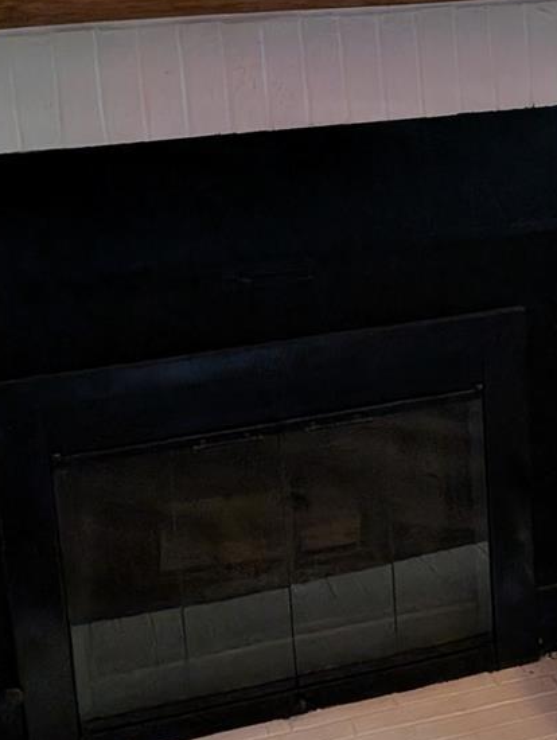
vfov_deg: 28.6
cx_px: 505
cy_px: 218
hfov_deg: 21.5
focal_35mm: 67
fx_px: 1434
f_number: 1.68
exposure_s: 1/199
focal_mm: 6.9
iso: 341
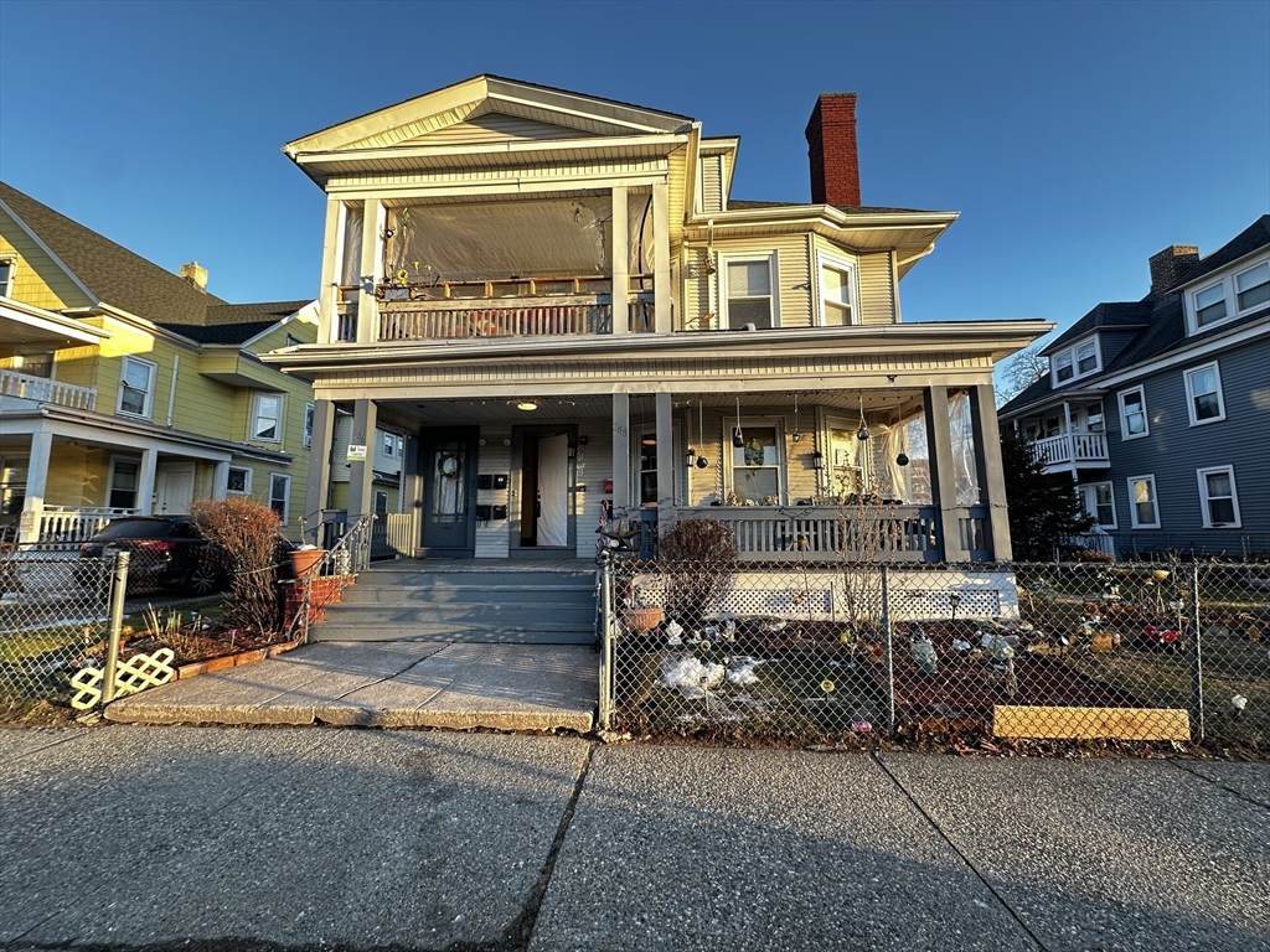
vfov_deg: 85.7
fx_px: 514
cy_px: 476
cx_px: 635
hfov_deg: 102.1
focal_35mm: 14
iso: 40
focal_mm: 2.22
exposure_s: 1/99
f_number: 2.2
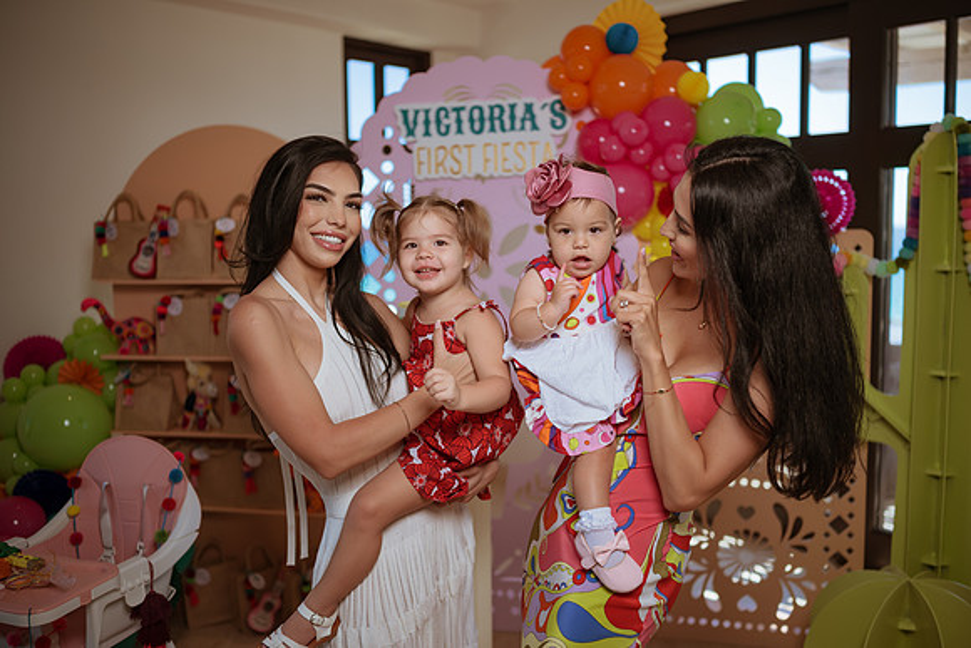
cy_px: 324
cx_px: 486
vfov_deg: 37.9
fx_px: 944
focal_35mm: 35
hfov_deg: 54.4
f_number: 1.8
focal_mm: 35
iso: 160
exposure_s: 1/1250
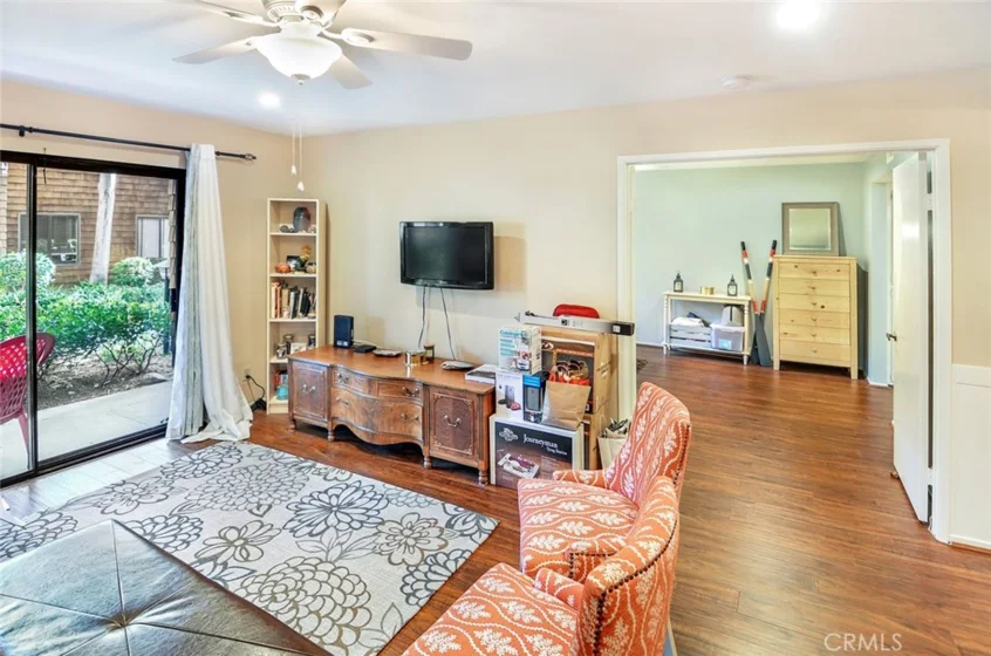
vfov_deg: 71.8
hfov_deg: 95.1
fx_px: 453
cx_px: 496
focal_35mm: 16
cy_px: 328
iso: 100
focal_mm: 11
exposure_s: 1
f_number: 3.5
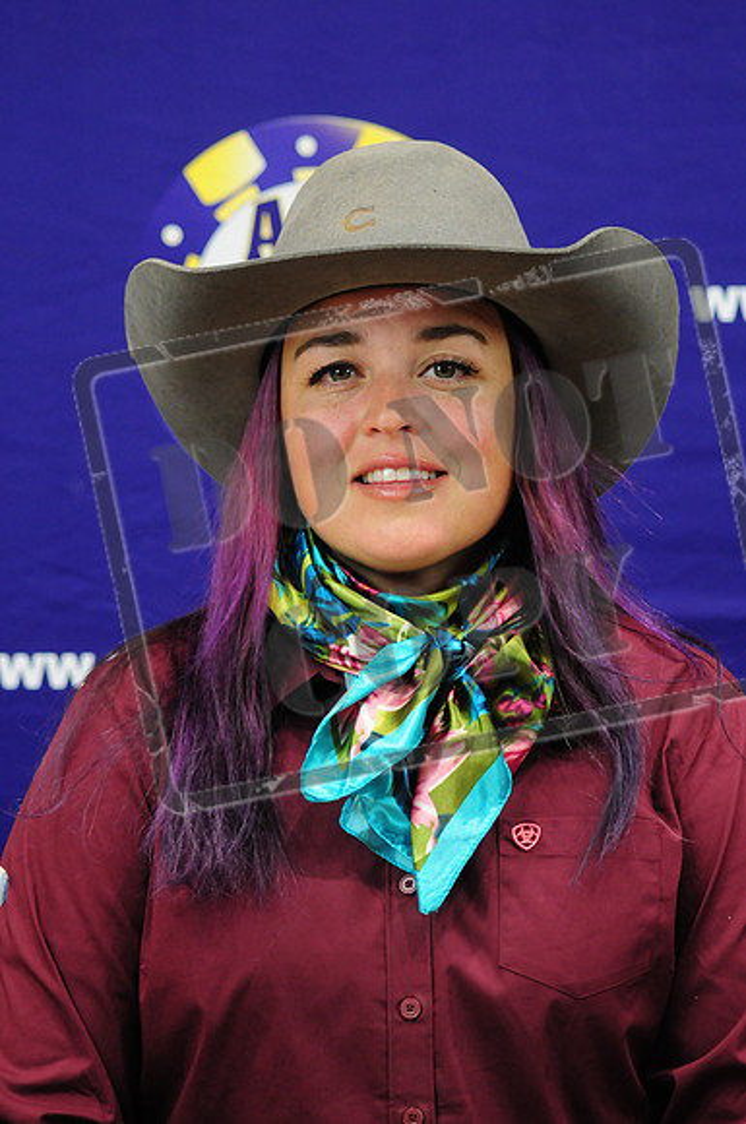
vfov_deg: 19.5
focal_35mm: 105
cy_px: 562
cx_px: 373
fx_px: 3273
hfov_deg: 13.0
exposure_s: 1/125
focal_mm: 70
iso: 1250
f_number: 4
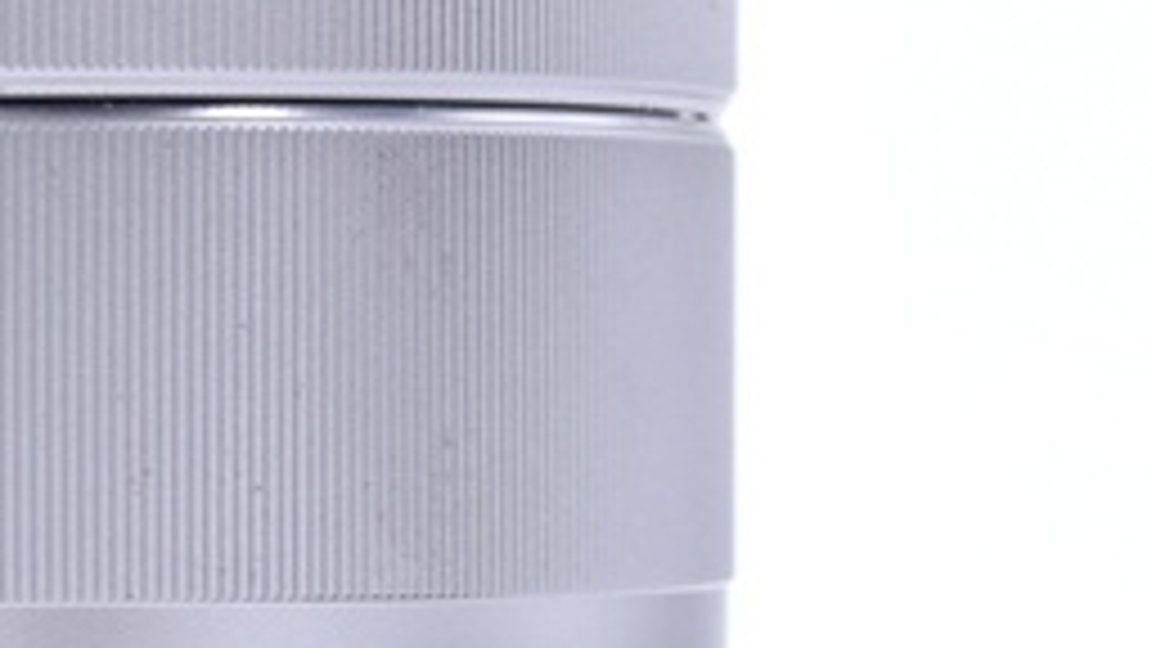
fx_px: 7484
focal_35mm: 245
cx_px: -18
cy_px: 767
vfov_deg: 4.9
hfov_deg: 8.7
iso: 400
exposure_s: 1/125
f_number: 7.1
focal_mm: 40
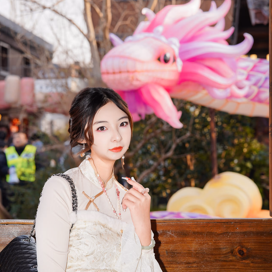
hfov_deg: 16.0
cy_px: 152
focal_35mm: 109
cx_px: 136
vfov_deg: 16.0
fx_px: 969
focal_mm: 85
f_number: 6.3
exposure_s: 1/160
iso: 200
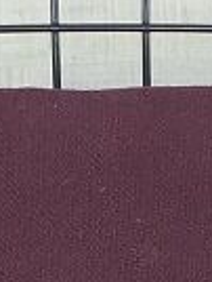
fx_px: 1416
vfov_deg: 10.7
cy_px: 492
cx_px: 22
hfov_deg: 8.5
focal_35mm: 174
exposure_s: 1/50
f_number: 1.9
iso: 125
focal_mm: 3.6
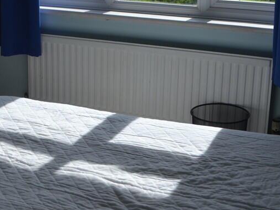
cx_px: 62
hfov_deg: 25.3
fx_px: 615
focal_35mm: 76
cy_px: 68
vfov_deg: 19.3
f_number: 7.1
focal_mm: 26
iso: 100
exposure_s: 1/200
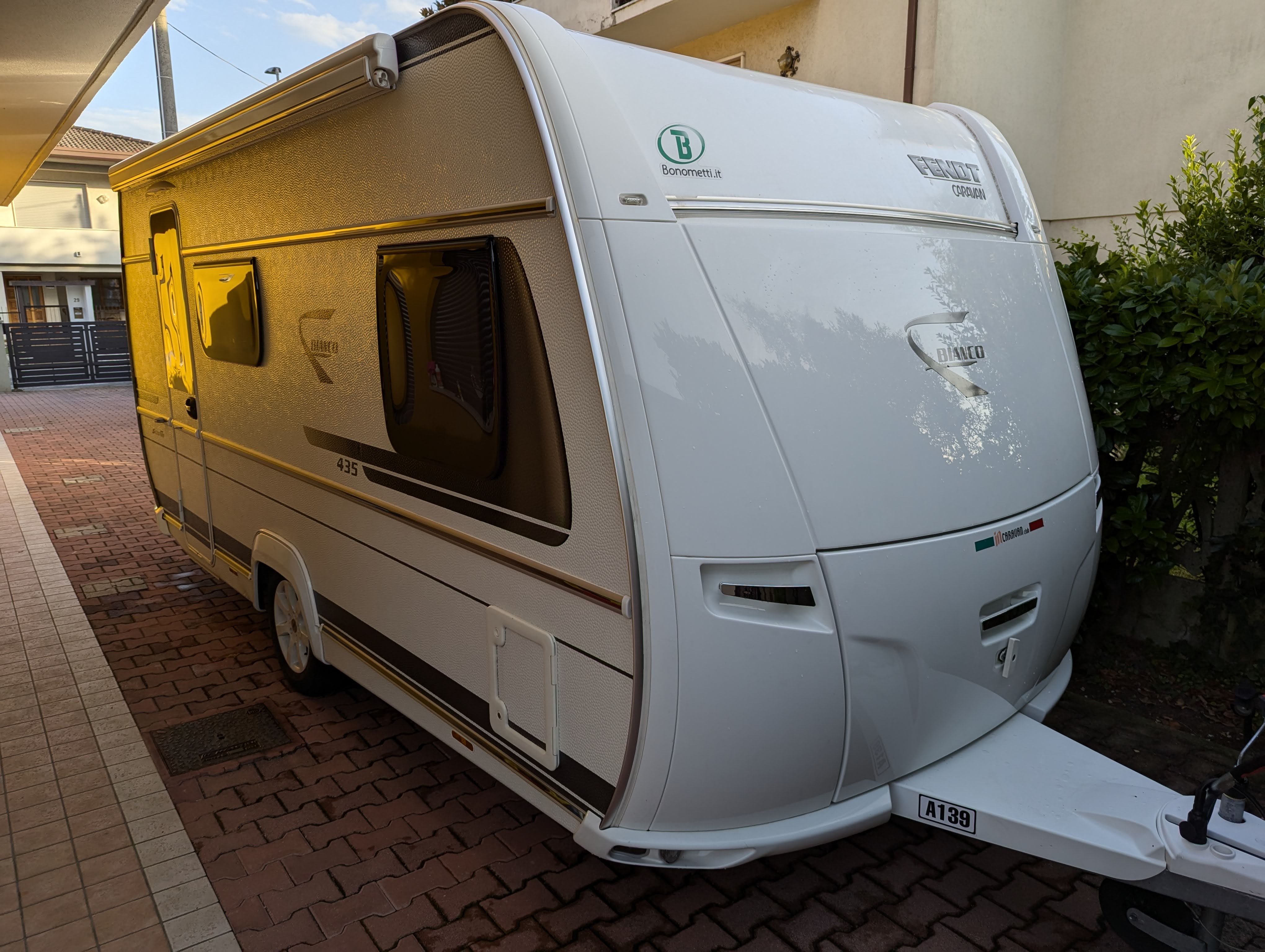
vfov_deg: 56.9
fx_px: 878
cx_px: 632
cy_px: 476
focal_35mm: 24
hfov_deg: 71.5
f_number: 1.85
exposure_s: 1/490
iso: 37
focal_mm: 6.81
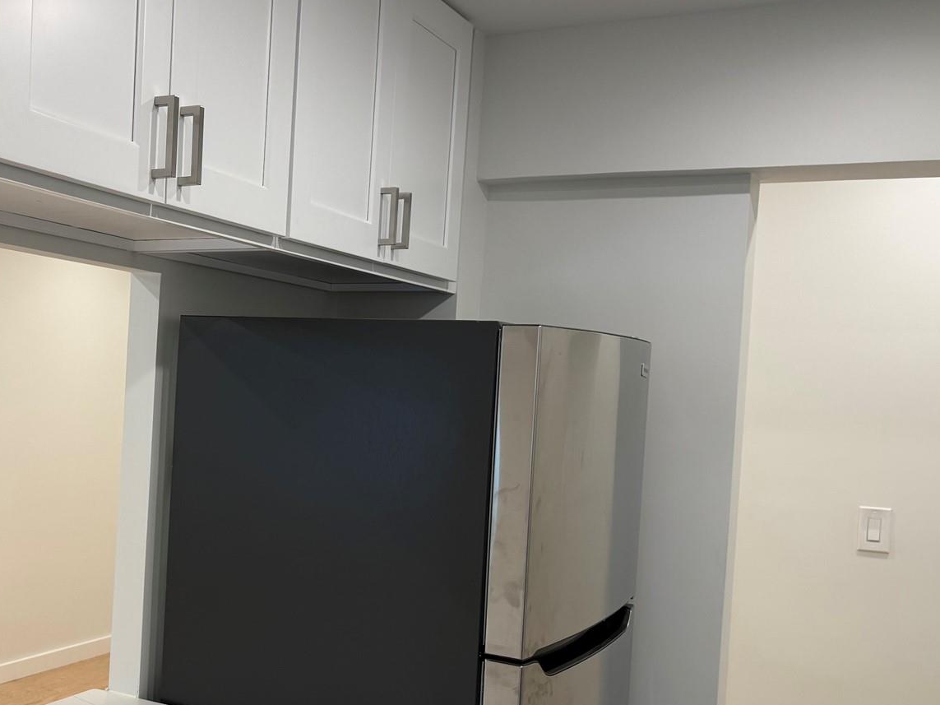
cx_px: 212
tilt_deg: -1.4
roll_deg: -3.5
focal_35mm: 43
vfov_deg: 33.5
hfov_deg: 42.2
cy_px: 415
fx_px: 1168
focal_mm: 6.76
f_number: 1.78
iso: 100
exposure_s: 1/120
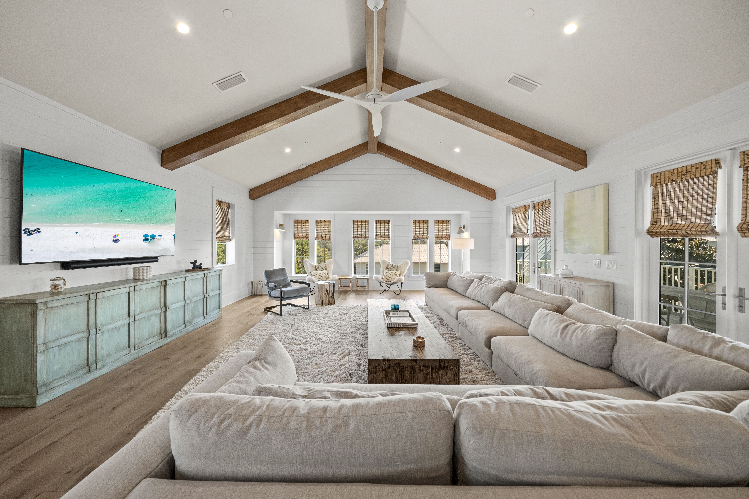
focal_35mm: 12
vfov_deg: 90.0
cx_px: 374
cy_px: 250
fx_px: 250
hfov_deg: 112.6
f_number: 7.1
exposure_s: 1/20
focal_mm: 12
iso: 320
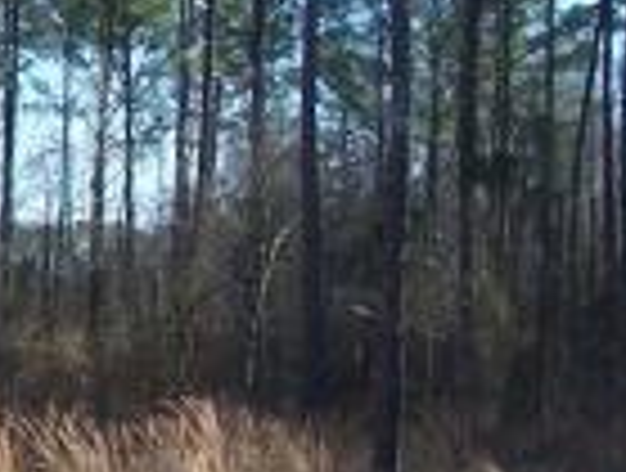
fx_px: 2865
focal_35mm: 158
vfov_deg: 9.4
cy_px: 135
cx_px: -329
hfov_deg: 11.9
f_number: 2.8
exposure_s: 1/350
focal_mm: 6.3
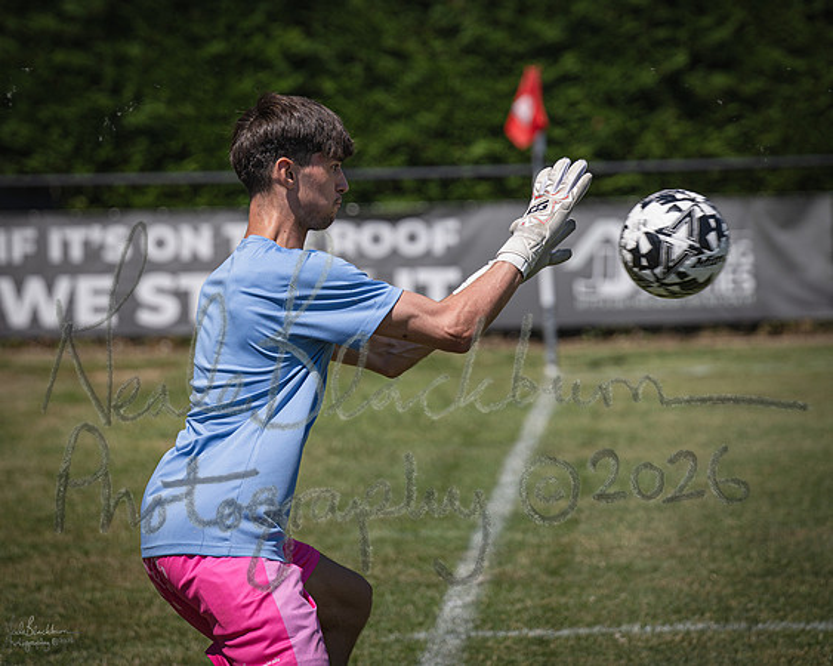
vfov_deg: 8.5
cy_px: 178
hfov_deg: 10.6
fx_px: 4484
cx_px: 390
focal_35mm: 182
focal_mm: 110
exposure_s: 1/2000
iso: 100
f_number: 2.8
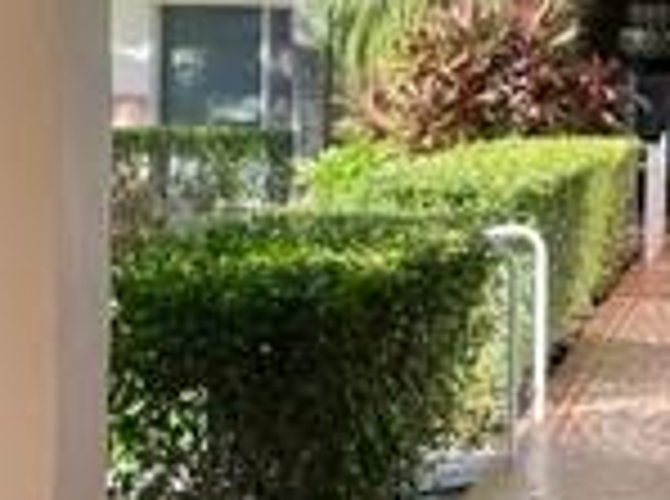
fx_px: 2163
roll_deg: -0.4
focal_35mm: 112
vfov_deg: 13.2
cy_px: 198
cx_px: 387
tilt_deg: -3.6
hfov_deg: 17.6
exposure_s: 1/397
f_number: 1.6
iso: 32
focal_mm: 4.2
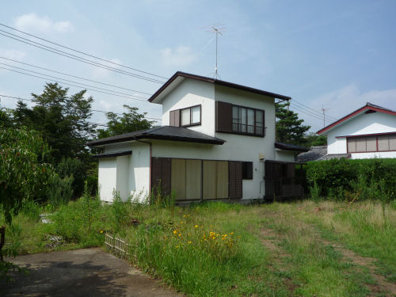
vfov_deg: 46.8
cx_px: 198
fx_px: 343
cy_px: 148
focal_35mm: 30
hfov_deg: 60.0
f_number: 5
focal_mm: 5.3
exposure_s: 1/800
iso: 100
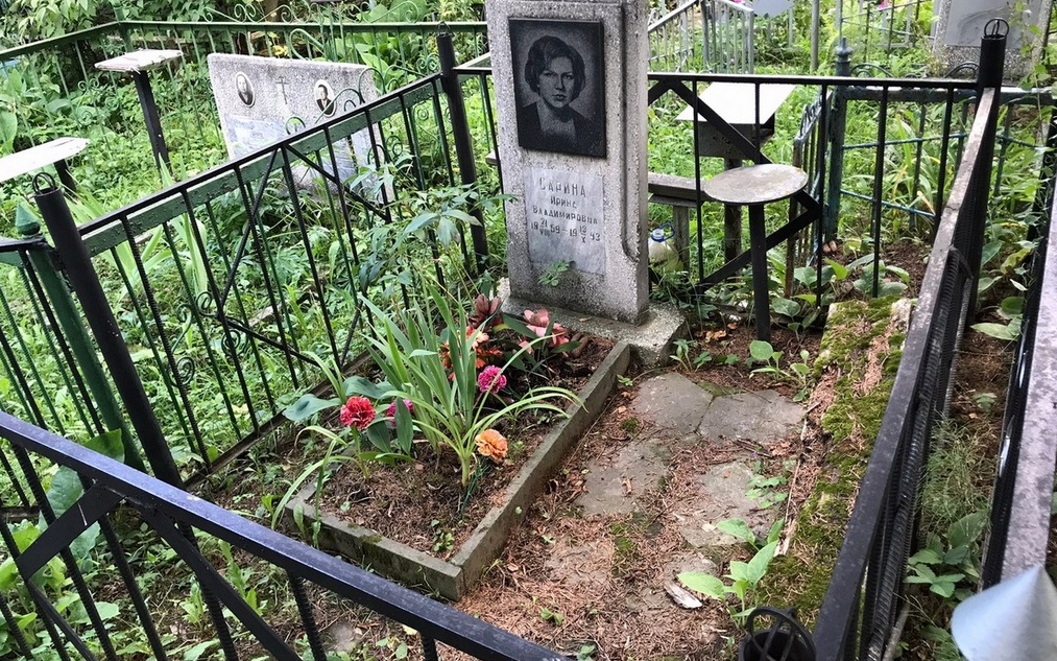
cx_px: 528
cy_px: 317
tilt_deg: -32.0
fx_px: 864
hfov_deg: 62.9
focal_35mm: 30
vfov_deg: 41.8
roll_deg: +5.3
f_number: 1.8
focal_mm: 3.99
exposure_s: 1/40
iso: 25
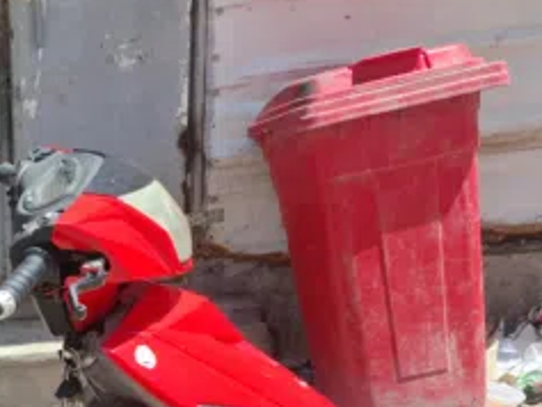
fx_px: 971
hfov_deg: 27.0
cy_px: 450
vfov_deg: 22.3
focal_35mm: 62
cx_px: -133
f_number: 1.8
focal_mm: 5.54
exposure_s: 1/1439
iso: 50
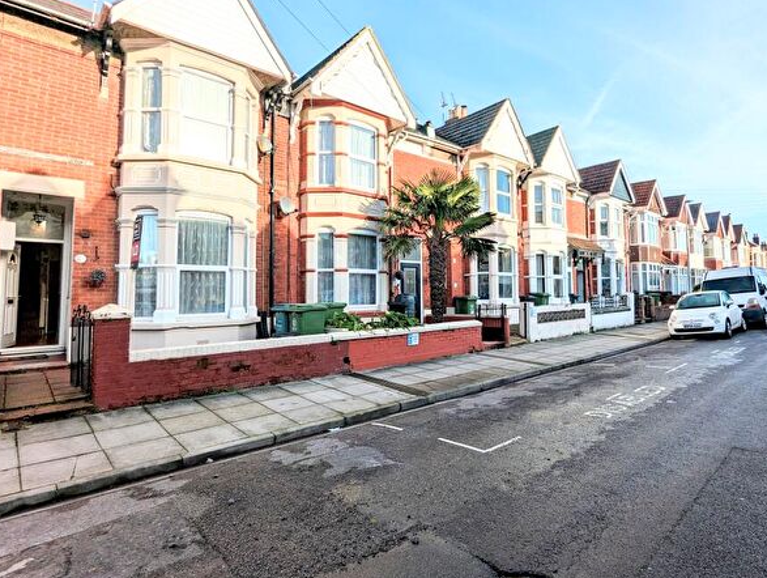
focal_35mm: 19
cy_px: 267
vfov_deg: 68.7
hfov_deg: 84.3
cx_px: 421
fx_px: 422
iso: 53
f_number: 2.2
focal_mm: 2.35
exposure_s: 1/3175
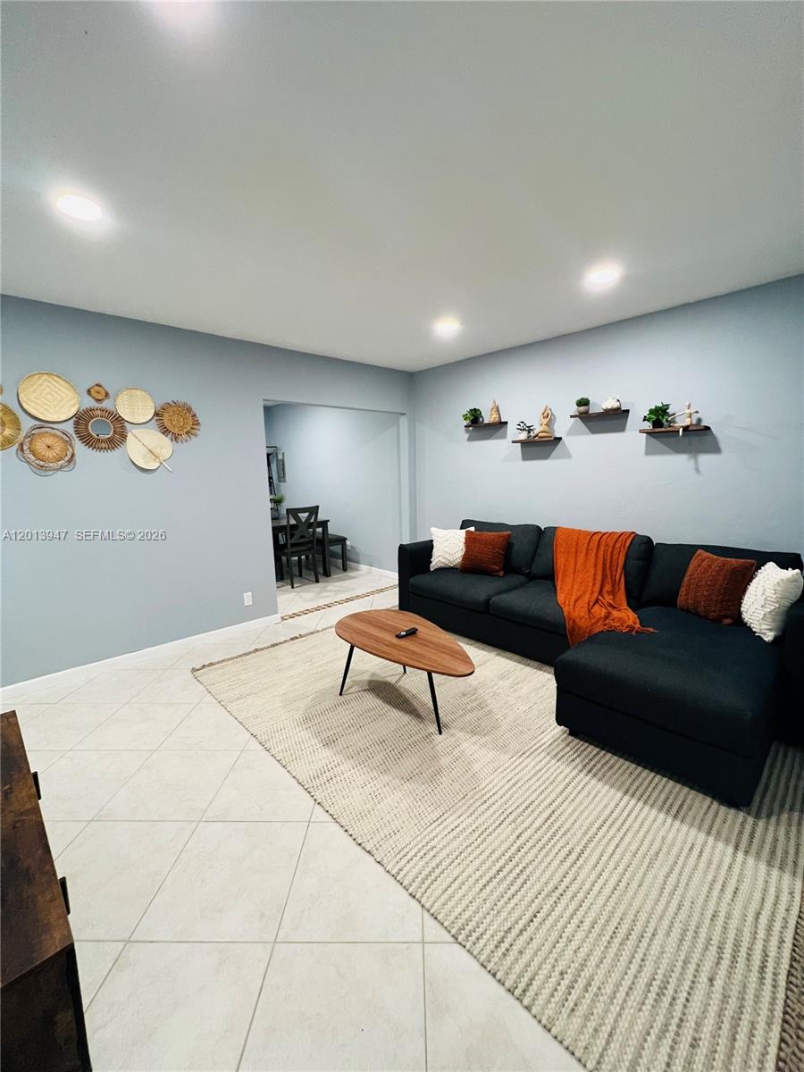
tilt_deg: -8.5
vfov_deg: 106.2
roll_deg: +0.6
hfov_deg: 89.9
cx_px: 402
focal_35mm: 13
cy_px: 536
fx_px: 403
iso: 250
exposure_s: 1/60
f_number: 1.8
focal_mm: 1.57
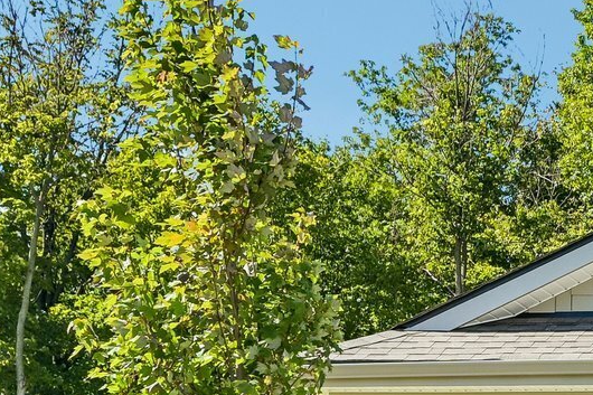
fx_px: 1910
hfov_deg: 14.9
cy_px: 279
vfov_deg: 11.8
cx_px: 1135
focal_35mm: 116
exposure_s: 1/250
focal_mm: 30
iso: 100
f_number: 7.1
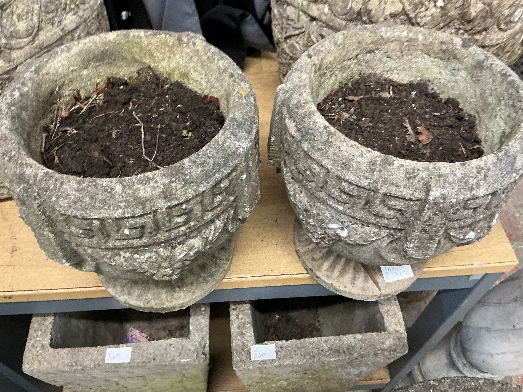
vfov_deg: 48.2
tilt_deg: -52.6
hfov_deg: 61.7
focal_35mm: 29
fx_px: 438
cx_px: 262
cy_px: 196
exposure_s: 1/50
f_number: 1.8
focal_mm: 3
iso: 160
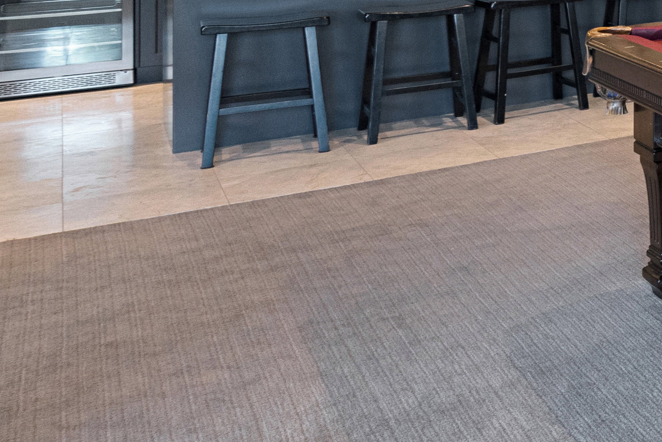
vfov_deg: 20.1
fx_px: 1122
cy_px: -159
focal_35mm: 61
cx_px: 1201
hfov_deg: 21.3
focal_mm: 16
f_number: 9
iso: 1250
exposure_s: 1/10
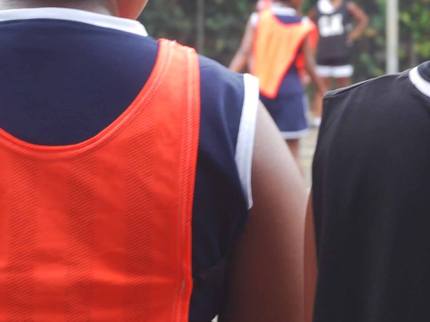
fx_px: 2612
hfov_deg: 9.4
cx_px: 238
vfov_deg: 7.0
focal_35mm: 210
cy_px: 3
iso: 200
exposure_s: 1/40
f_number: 5.6
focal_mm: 55
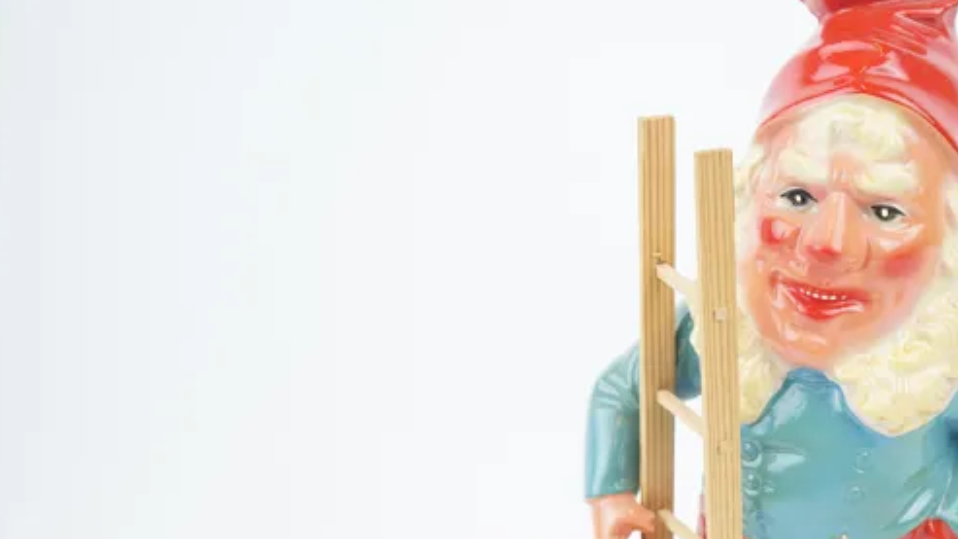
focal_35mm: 67
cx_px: 824
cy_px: 424
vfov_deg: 17.8
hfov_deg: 30.3
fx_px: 1701
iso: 100
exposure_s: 1/60
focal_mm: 35
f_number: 4
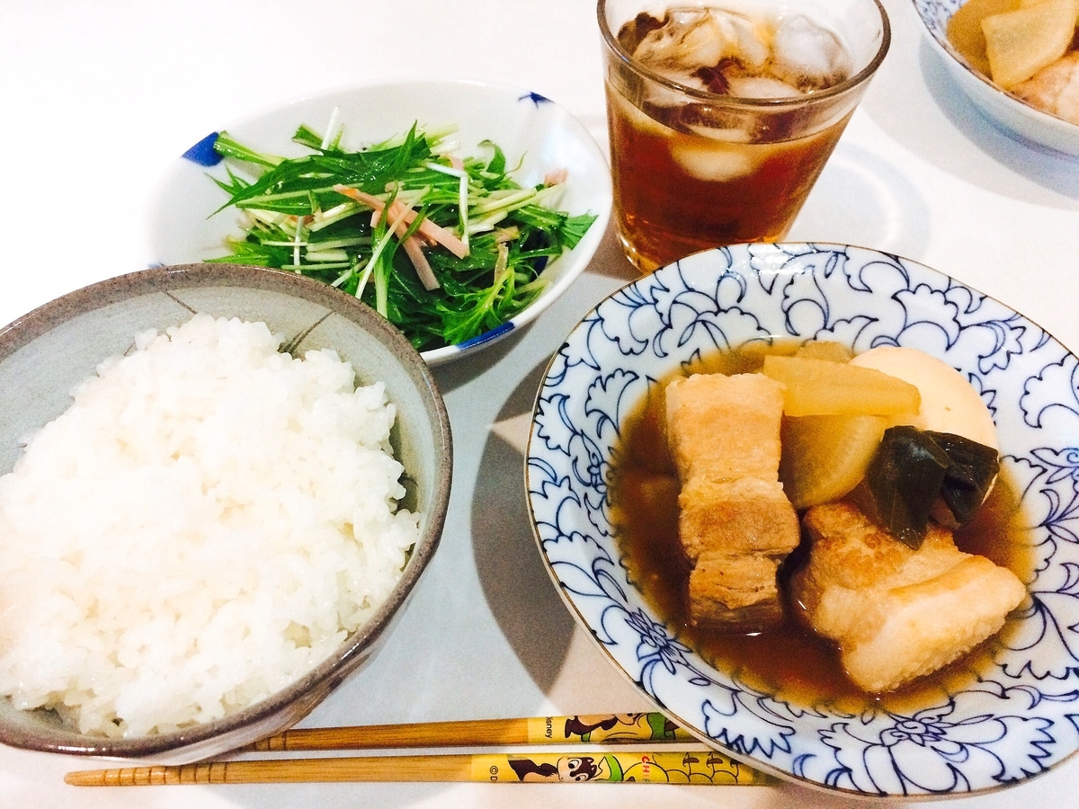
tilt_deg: -54.5
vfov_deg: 48.2
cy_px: 404
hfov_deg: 61.7
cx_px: 540
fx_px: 904
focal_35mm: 29
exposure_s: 1/30
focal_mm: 4.15
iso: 250
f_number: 2.2
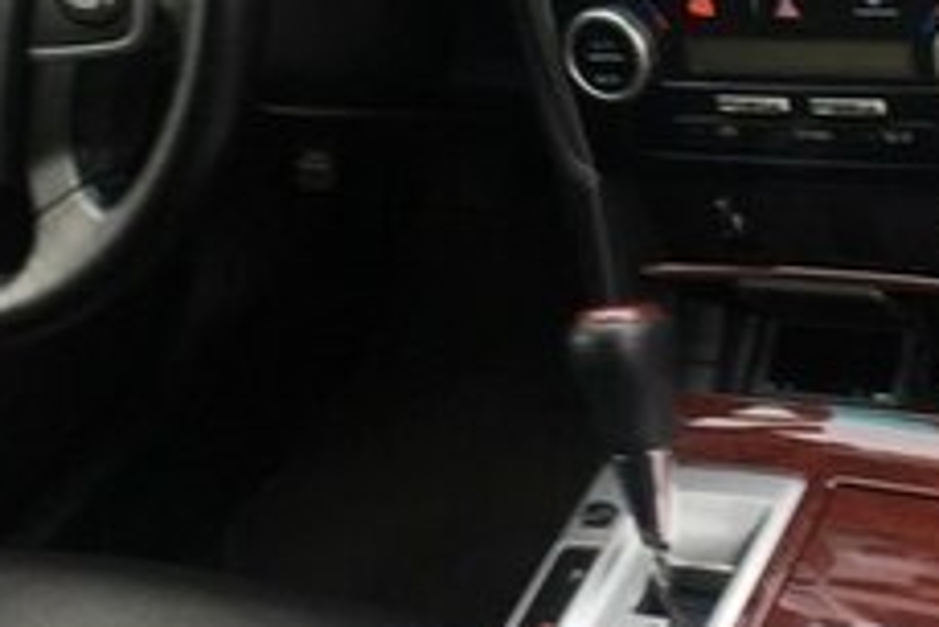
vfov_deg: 15.2
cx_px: 845
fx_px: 2271
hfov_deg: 22.8
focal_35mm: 87
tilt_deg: -25.1
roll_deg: +15.0
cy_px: -133
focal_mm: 4.15
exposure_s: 1/50
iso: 32
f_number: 2.2
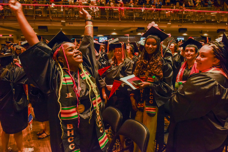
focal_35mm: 29
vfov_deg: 45.0
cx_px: 114
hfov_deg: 63.6
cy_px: 76
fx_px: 184
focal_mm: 29
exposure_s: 1/60
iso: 2500
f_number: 6.3
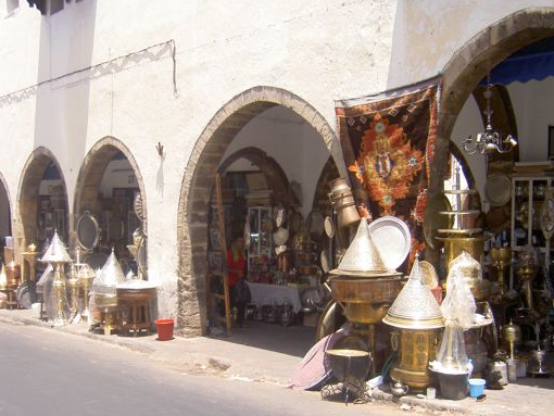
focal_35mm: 40
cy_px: 230
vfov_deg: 36.0
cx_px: 272
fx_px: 640
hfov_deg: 46.8
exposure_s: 1/500
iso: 100
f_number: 2.8
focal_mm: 5.6
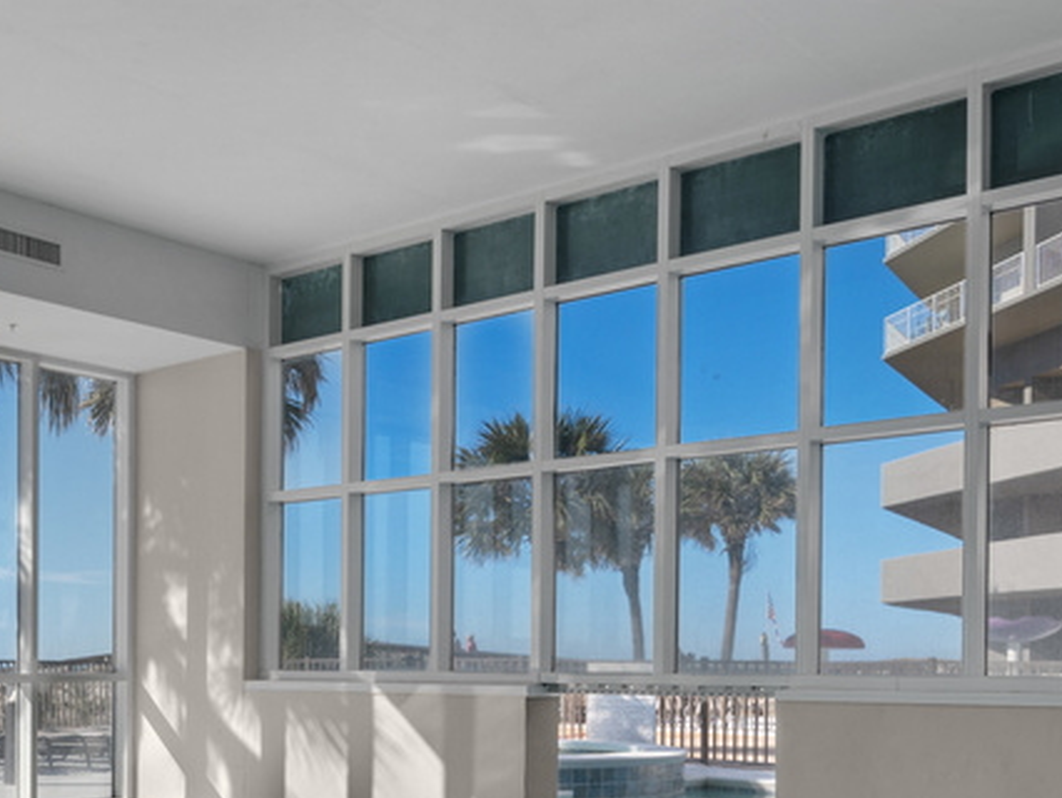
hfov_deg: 39.7
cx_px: 222
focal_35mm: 46
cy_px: 676
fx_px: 1412
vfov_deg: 30.5
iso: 200
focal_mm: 17
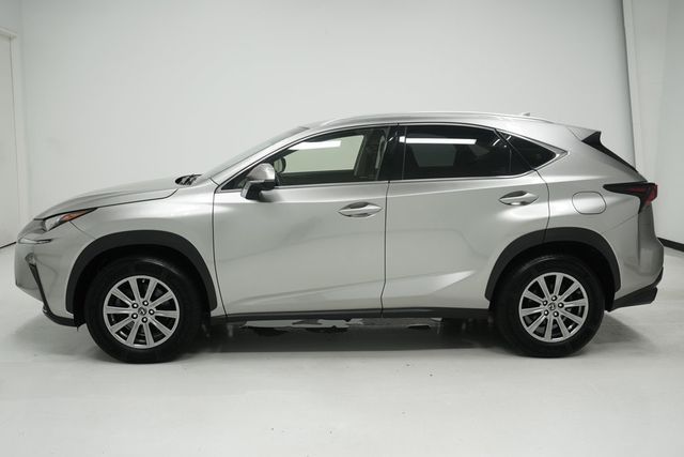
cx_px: 342
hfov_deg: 57.2
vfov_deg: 40.0
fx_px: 627
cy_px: 228
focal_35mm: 33
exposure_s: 1/200
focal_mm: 22
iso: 640
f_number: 5.6
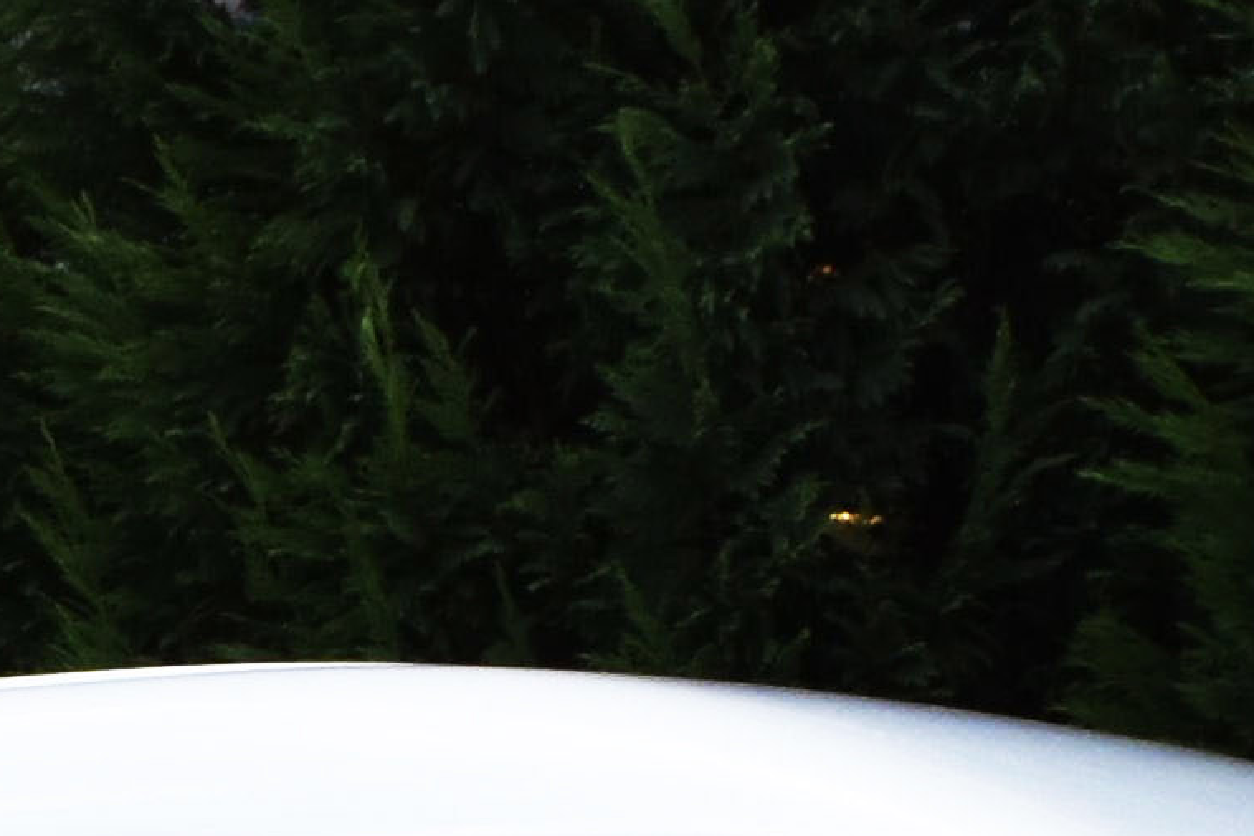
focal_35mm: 237
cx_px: -50
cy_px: 2391
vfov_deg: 5.5
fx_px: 8255
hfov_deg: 8.6
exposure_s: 1/320
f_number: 10
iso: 400
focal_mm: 20
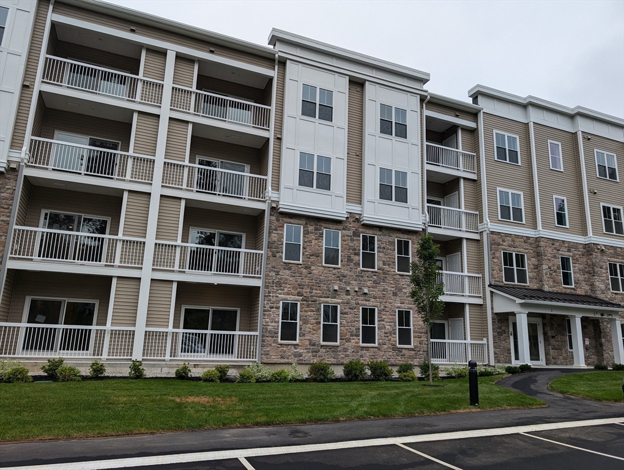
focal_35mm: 24
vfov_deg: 56.9
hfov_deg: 71.5
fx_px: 433
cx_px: 312
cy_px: 235
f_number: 1.68
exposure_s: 1/385
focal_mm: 6.9
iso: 21
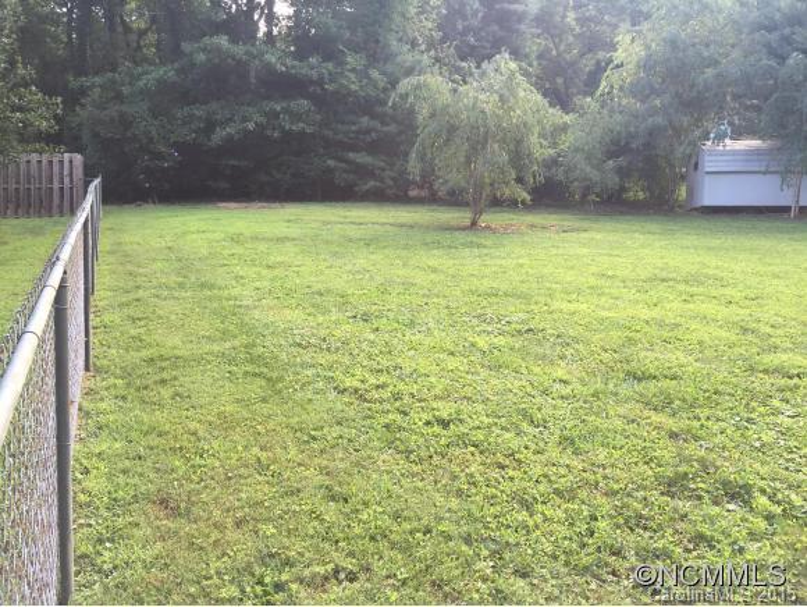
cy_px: 304
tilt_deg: -4.7
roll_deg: -1.1
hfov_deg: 61.6
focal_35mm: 29
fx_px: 677
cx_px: 404
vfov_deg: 48.3
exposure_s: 1/120
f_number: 2.2
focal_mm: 4.15
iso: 32
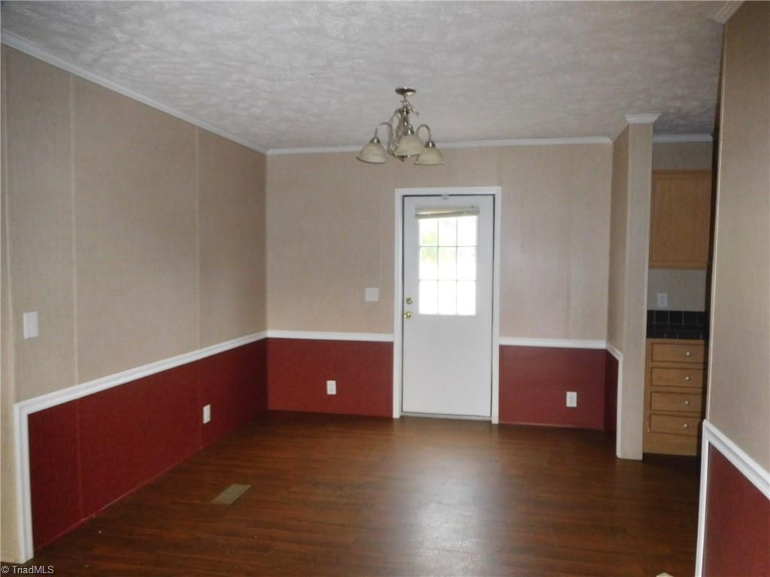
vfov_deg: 54.9
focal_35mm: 25
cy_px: 288
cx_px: 385
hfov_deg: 69.4
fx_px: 556
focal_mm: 4.5
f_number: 3.4
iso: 640
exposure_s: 1/30
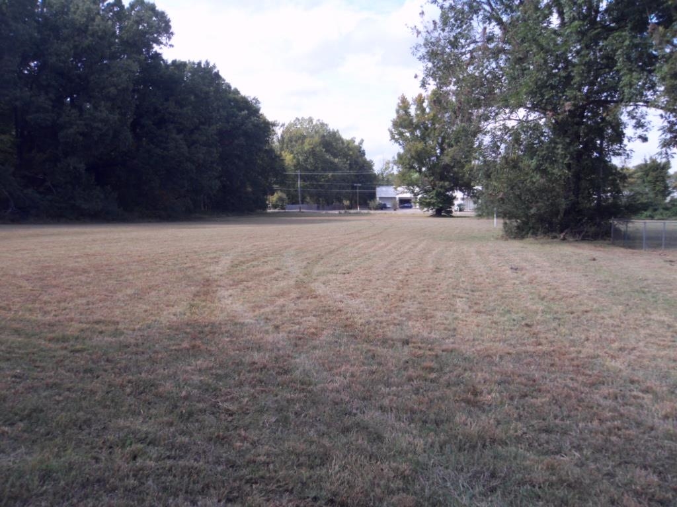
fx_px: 685
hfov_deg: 52.6
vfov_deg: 40.7
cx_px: 338
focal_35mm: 35
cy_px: 254
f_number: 8.2
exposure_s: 1/90
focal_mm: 6.3
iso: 80
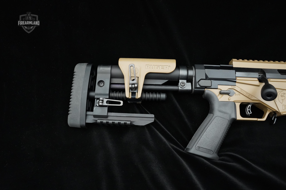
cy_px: 95
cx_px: 143
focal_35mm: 24
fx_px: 191
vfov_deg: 53.1
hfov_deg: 73.7
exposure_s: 1/60
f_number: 6.3
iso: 8000
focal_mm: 24
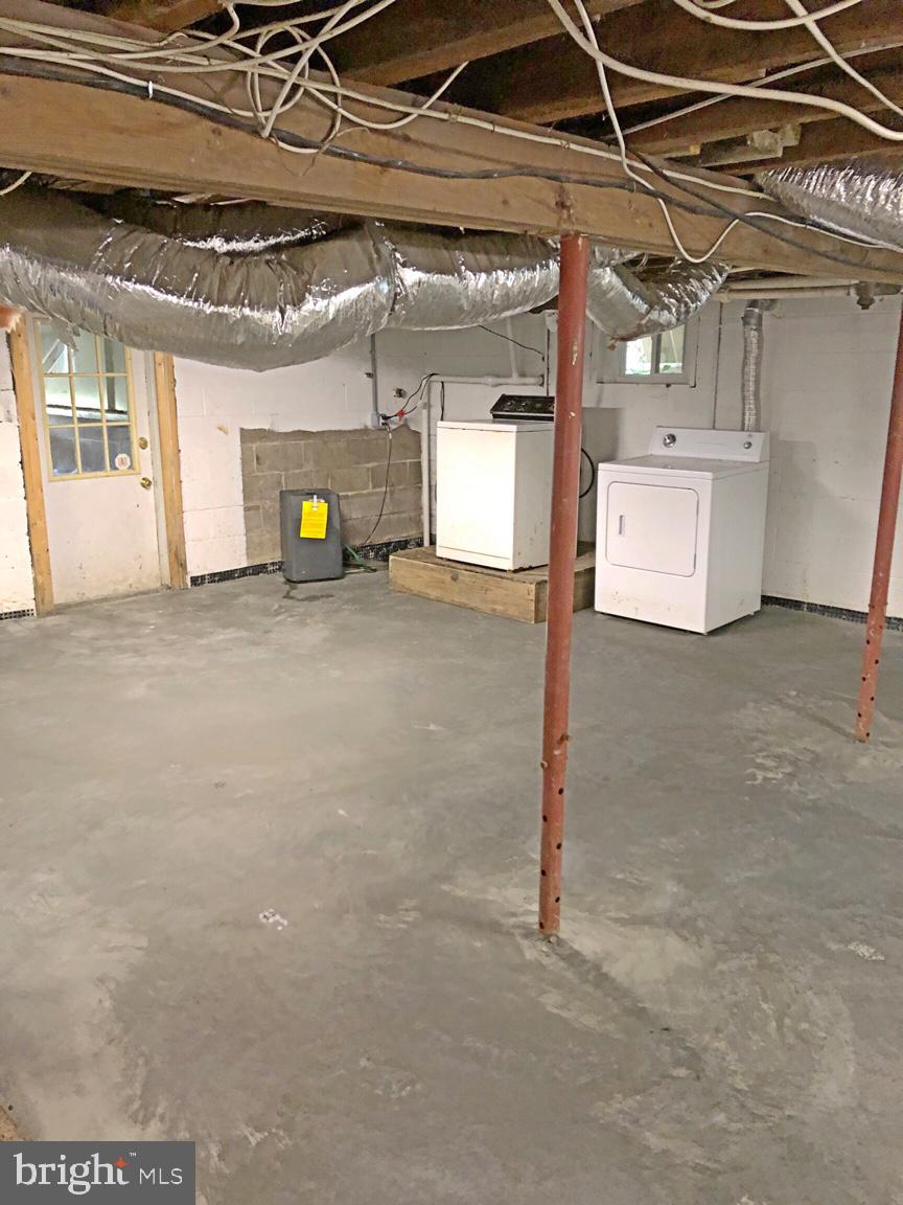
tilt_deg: -14.6
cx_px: 452
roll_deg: +1.5
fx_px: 974
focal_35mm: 28
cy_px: 602
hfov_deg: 49.7
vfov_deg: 63.4
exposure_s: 1/5
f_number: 1.8
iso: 80
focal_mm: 4
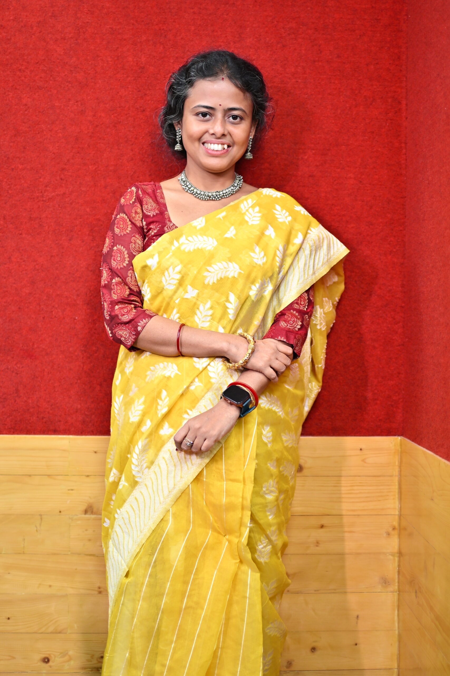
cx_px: 225
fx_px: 975
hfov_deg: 26.0
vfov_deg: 38.2
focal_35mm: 52
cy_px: 338
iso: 125
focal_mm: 35
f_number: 1.4
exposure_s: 1/100
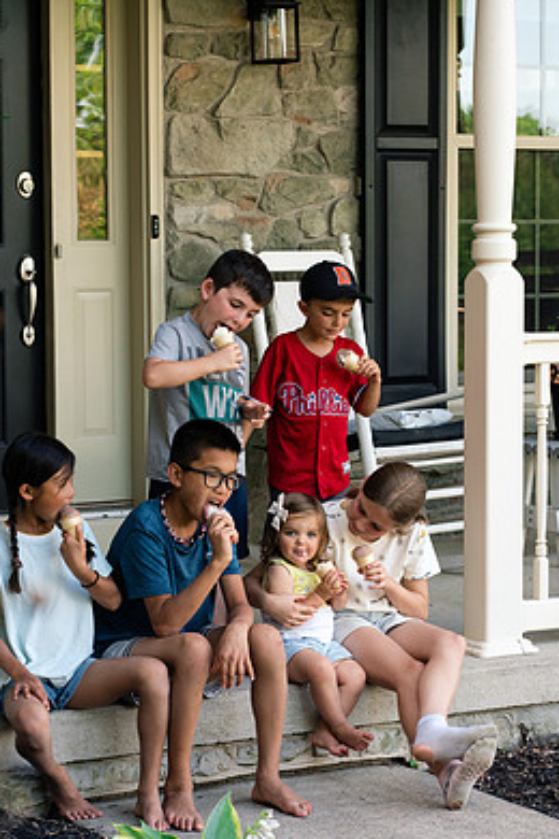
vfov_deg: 20.8
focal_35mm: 98
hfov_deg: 14.0
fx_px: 2282
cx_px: 258
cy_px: 402
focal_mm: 85
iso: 640
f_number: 6.3
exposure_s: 1/250
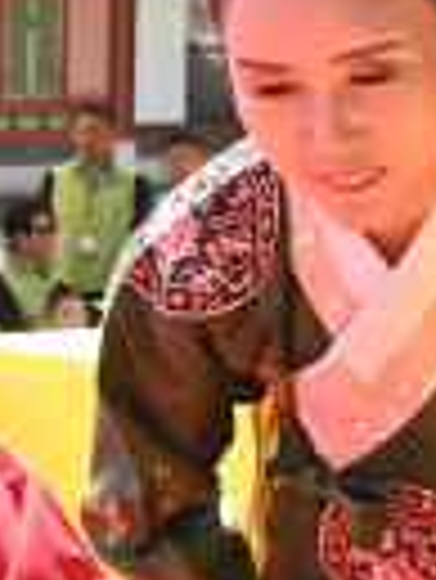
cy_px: 142
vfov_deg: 8.7
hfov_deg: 6.4
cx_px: -369
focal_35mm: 227
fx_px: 3806
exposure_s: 1/250
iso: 500
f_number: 10
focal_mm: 38
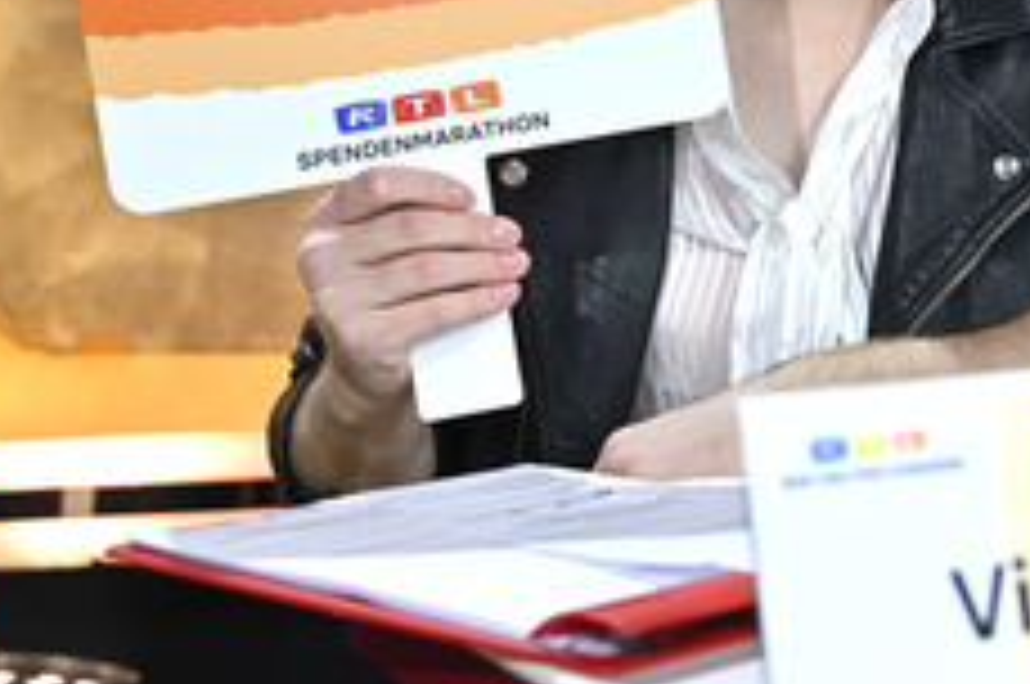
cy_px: 27
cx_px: 807
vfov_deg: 19.2
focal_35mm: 69
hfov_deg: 28.7
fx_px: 1971
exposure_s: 1/200
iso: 1000
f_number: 4
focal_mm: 35
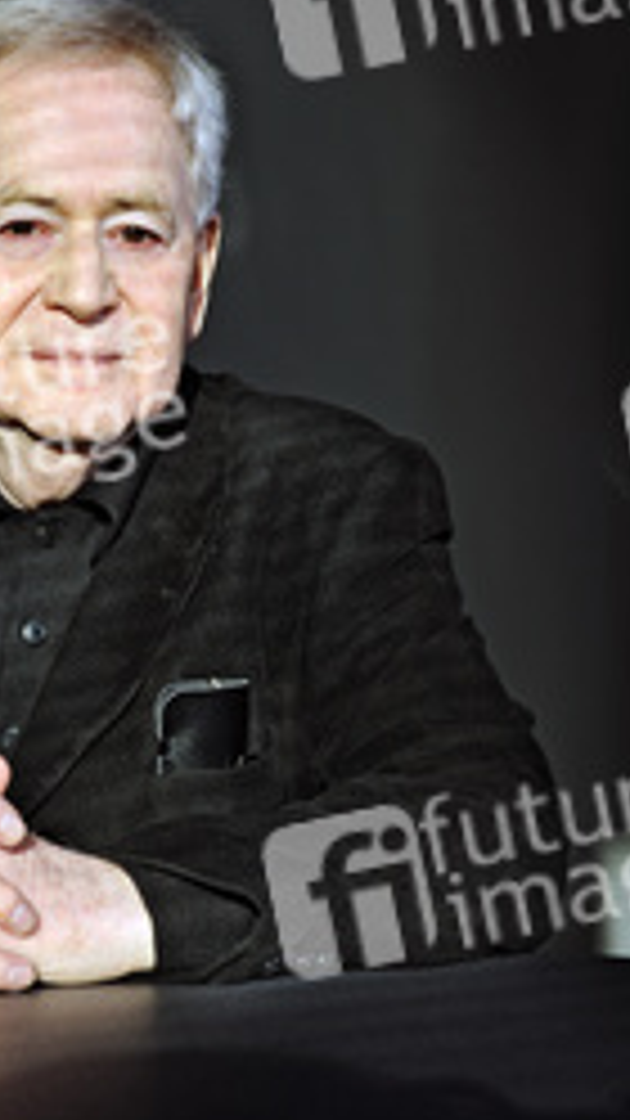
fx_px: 2793
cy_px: 648
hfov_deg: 12.8
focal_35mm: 94
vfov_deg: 22.7
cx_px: 86
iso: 400
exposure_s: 1/200
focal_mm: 56
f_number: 10
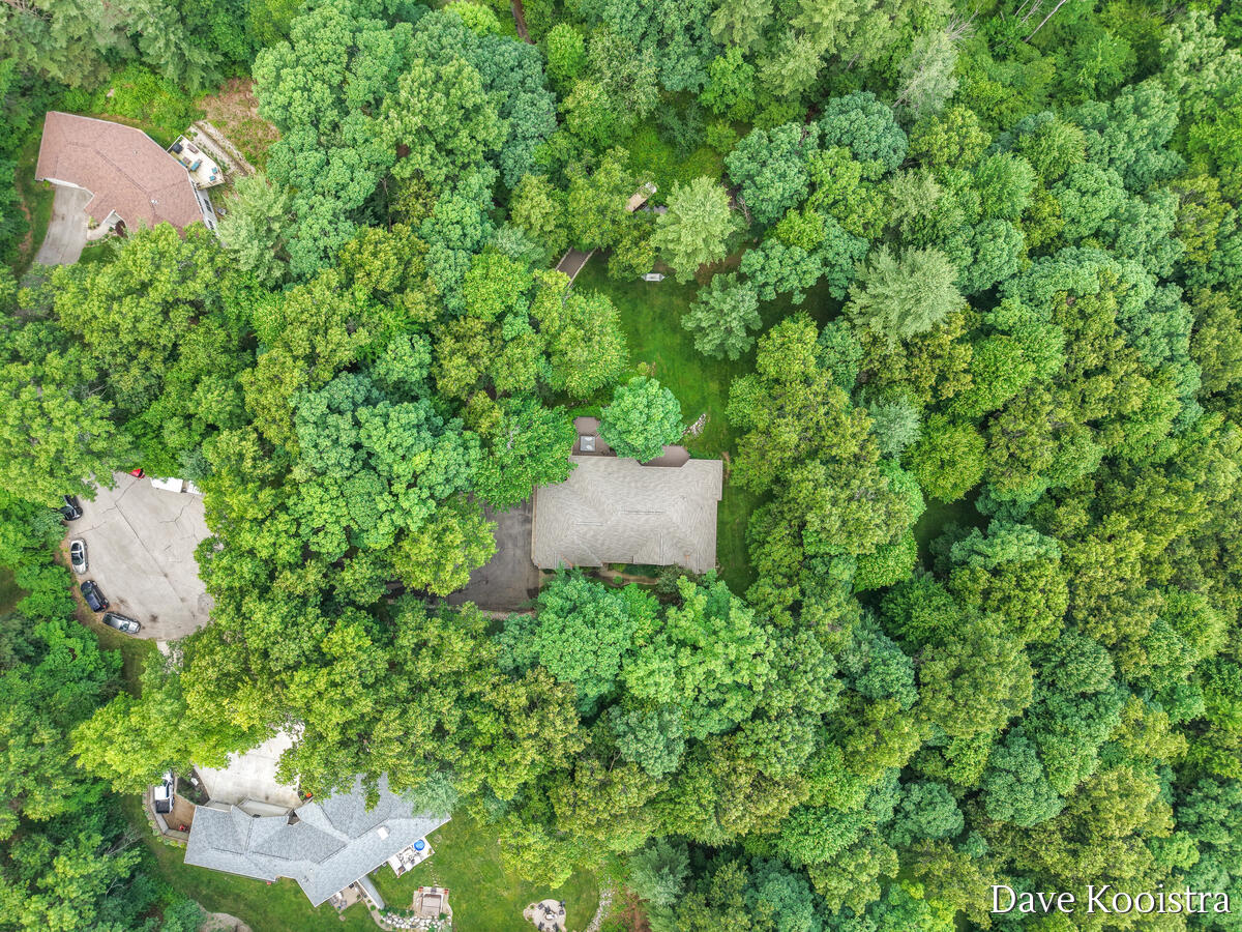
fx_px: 861
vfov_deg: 56.8
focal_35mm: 24
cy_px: 466
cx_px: 621
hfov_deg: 71.6
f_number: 1.8
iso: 100
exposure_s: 1/240
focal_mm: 8.67
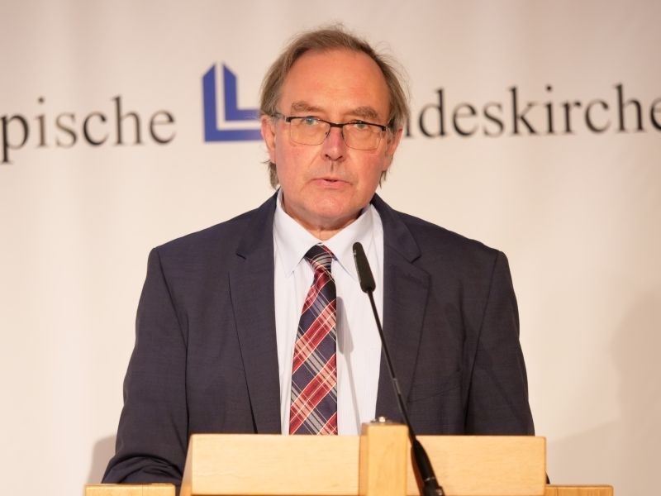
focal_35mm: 300
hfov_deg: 6.6
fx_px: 5729
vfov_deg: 5.0
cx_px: 330
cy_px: 248
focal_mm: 150
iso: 1600
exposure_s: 1/50
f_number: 2.8
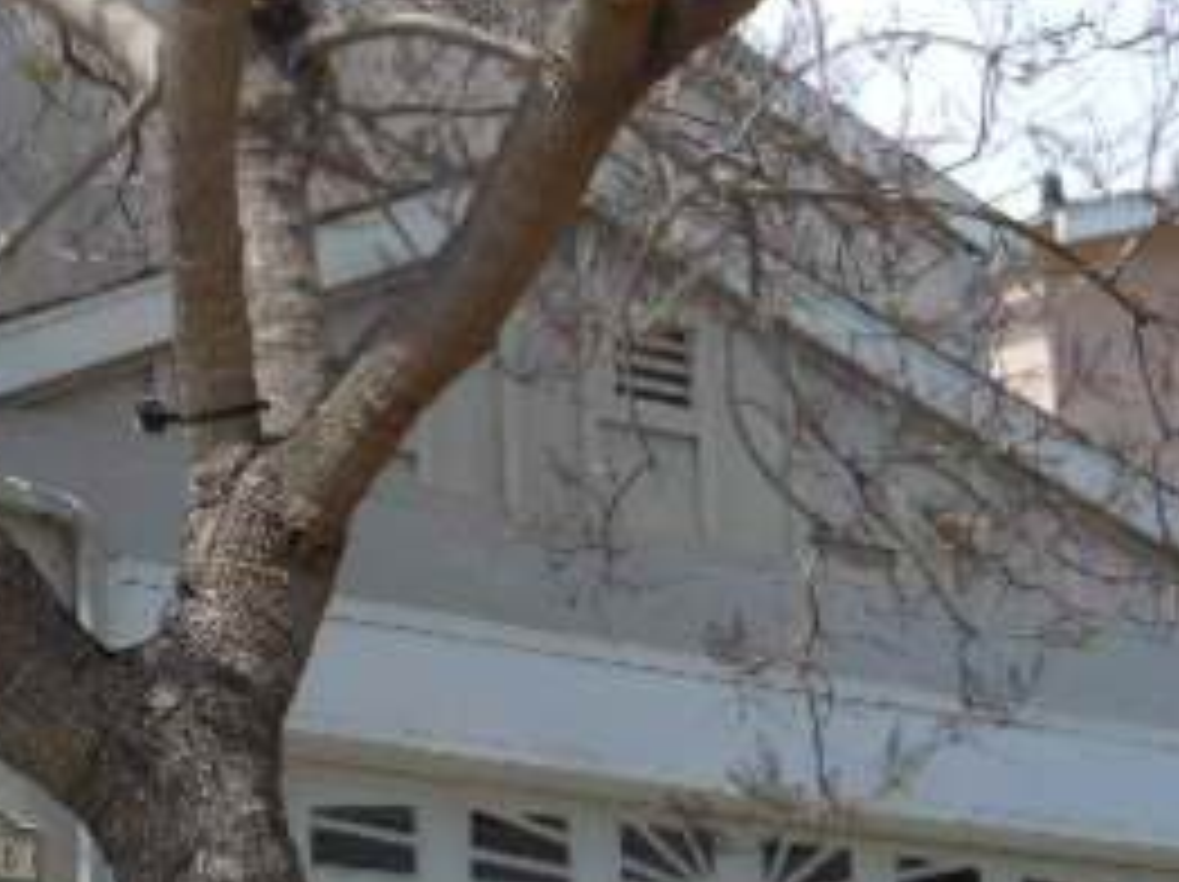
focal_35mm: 110
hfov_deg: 17.4
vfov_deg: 13.4
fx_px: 3743
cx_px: -72
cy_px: 585
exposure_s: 1/500
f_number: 4.6
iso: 100
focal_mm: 8.1
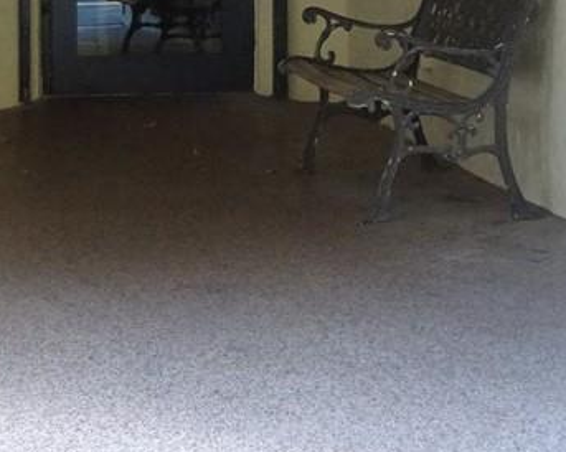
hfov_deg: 13.8
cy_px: -120
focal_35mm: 140
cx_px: 196
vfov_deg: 10.8
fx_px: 2344
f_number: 4.5
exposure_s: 1/50
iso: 800
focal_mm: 8.18
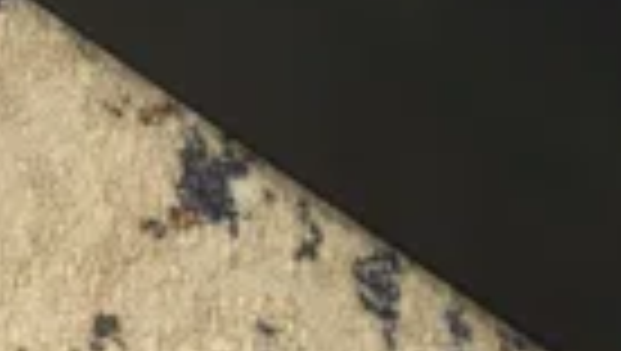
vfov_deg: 13.1
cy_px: -315
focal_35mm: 82
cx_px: 140
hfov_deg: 25.5
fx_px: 1352
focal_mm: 5.7
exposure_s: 1/25
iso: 640
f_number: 1.5
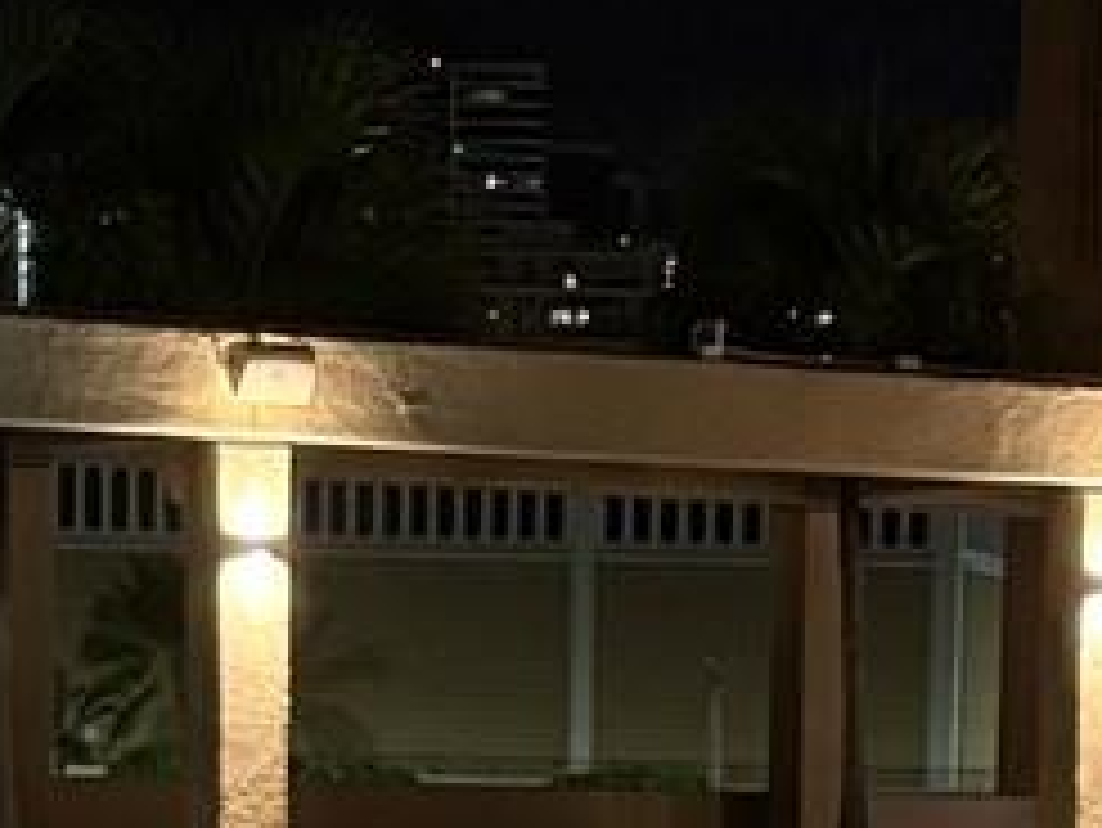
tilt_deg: -10.7
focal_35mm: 170
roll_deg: -0.9
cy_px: 1737
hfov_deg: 11.6
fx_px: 5415
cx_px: 733
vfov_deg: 8.3
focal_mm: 5.96
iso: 800
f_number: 1.6
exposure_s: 1/30
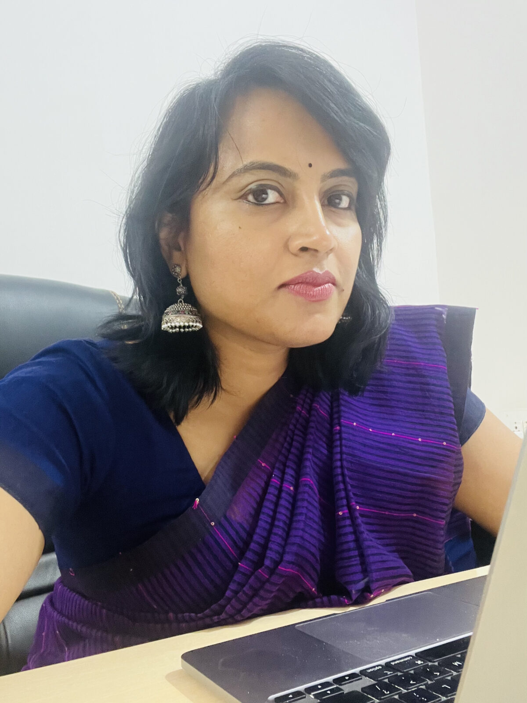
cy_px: 352
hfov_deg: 46.8
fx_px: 609
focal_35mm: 30
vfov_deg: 60.0
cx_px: 264
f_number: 2.2
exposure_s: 1/25
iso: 400
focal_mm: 2.71
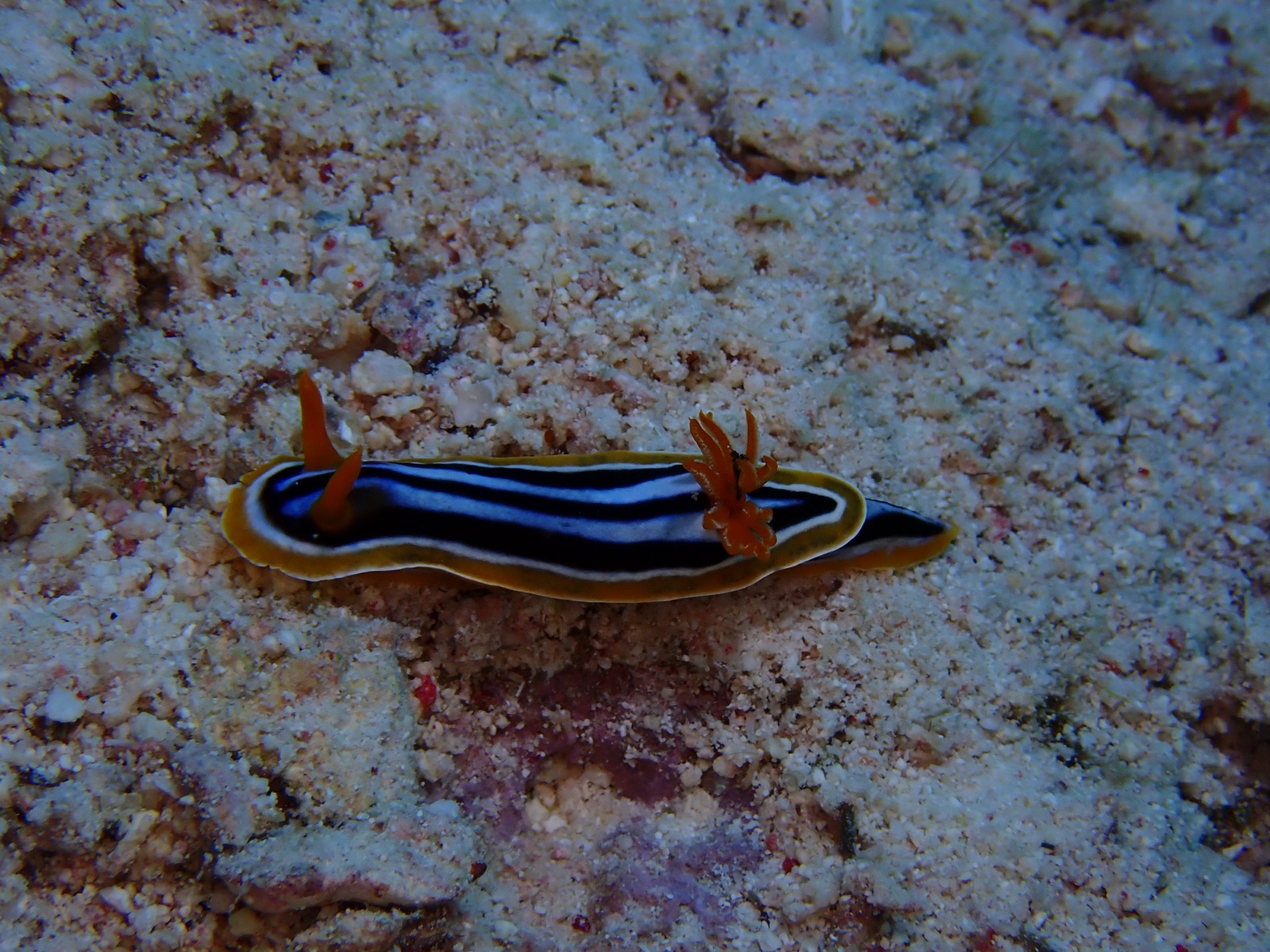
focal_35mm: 100
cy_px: 476
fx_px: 3669
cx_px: 635
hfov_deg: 19.6
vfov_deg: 14.8
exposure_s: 1/400
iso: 160
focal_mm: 18
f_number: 6.3
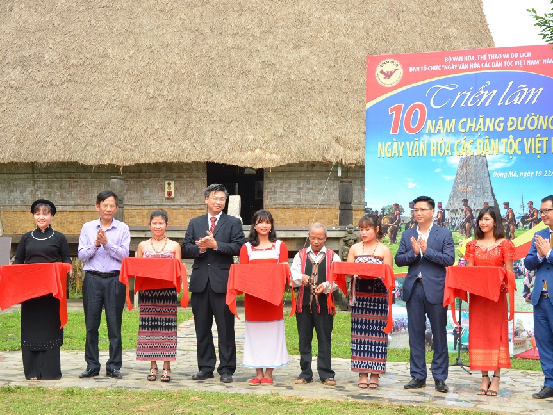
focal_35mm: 50
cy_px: 210
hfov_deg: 38.1
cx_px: 318
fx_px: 799
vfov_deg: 29.1
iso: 2000
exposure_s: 1/1000
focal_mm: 30
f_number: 16
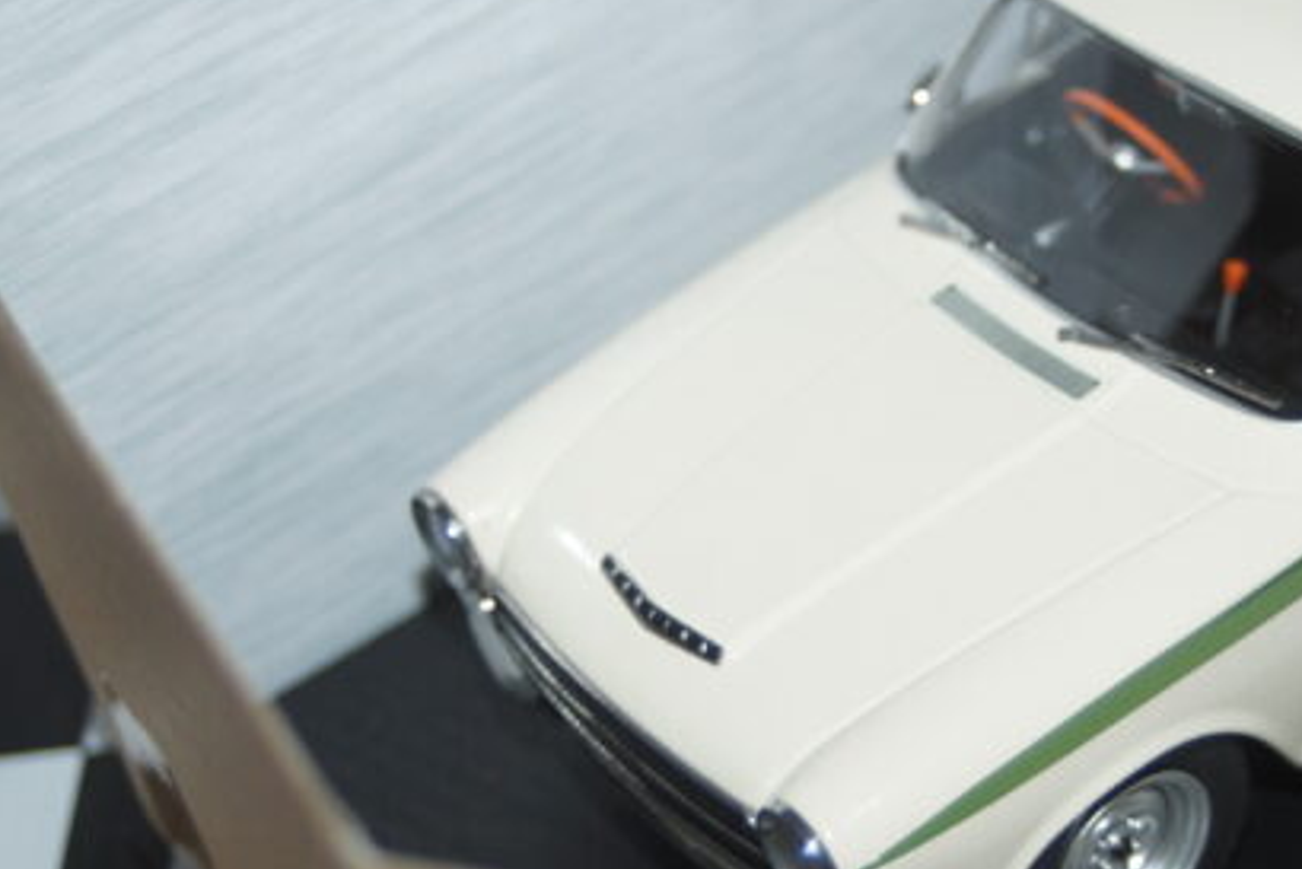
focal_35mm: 88
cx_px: 796
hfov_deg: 23.1
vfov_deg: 15.5
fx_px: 3184
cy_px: 487
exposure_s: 1/160
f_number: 4.5
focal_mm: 40
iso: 200
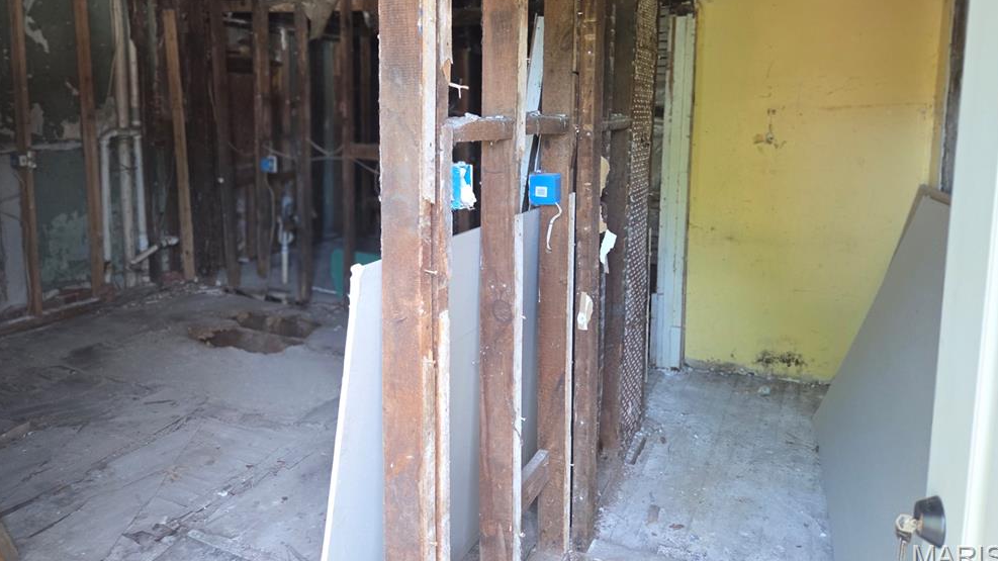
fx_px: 688
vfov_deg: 43.8
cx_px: 495
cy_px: 189
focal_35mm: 26
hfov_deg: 71.9
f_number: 1.8
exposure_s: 1/240
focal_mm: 5.4
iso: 500
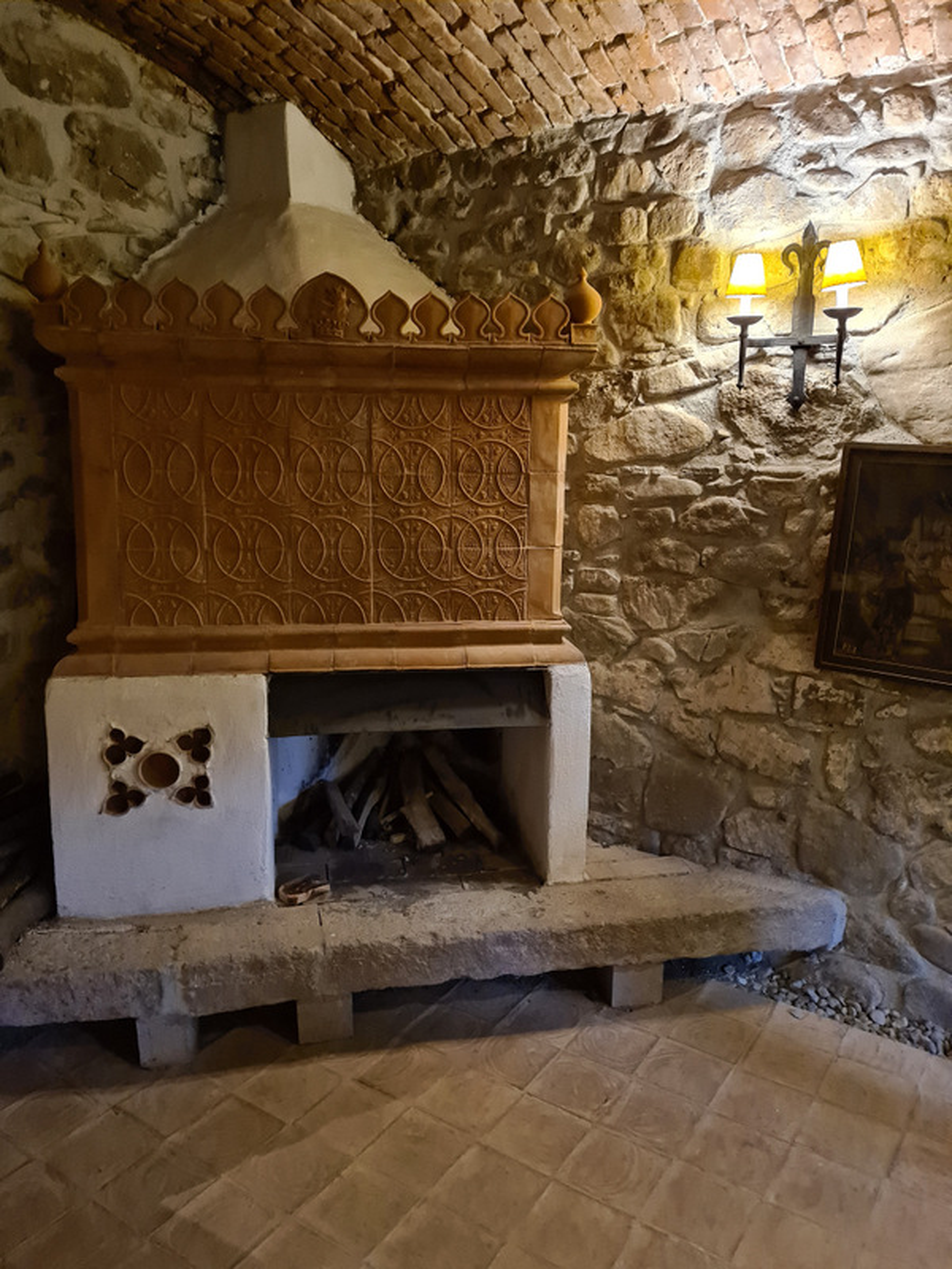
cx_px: 476
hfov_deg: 53.1
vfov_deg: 67.3
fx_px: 953
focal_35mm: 26
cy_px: 634
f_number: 1.8
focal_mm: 5.4
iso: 1000
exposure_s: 1/25
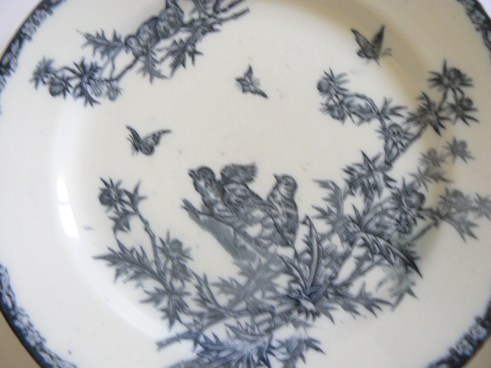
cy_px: 184
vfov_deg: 39.7
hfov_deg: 51.4
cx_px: 246
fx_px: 511
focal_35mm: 36
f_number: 2.8
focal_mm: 6
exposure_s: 1/10
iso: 200
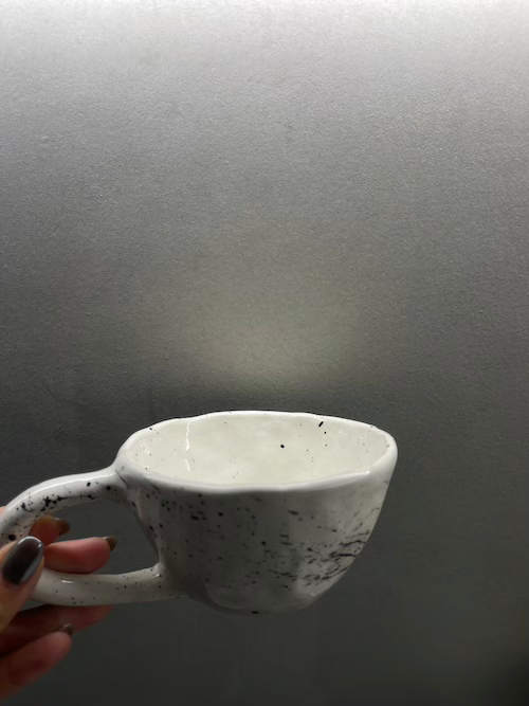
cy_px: 353
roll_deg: -1.4
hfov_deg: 54.9
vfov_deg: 69.4
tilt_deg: -23.5
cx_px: 264
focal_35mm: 25
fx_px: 510
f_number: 1.6
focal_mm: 5.1
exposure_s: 1/100
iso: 32
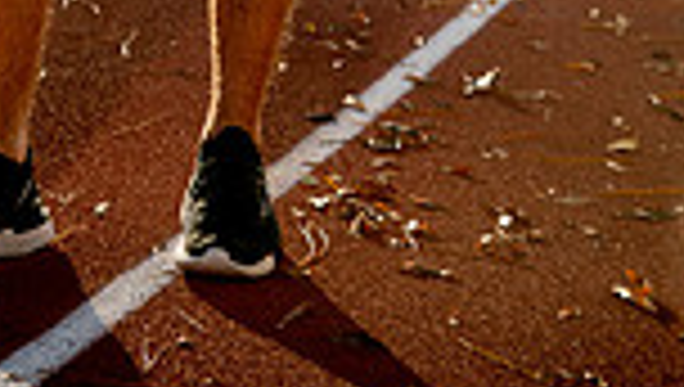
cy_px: -518
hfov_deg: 13.3
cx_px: 140
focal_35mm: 161
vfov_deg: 7.2
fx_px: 2924
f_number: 4.5
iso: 100
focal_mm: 52
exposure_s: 1/250
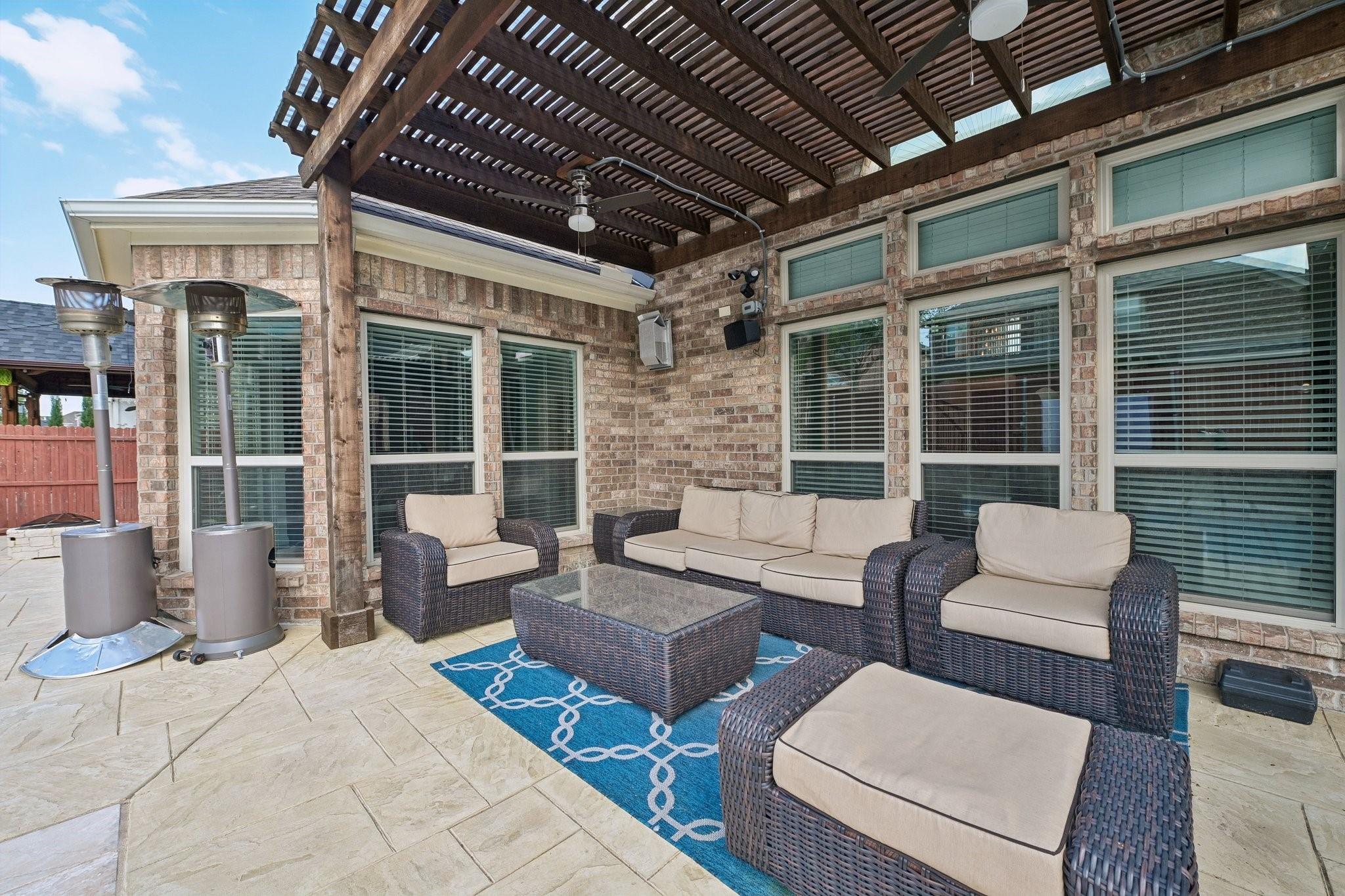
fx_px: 523
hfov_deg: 104.3
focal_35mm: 14
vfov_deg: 81.2
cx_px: 672
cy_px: 448
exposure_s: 1/160
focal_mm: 14
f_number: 8
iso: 400
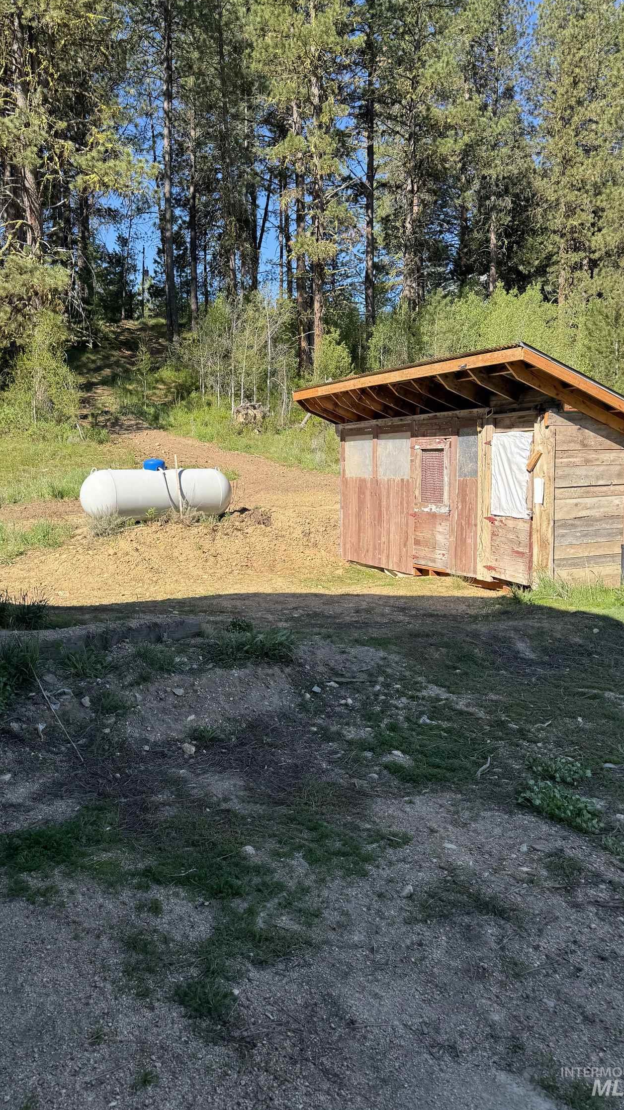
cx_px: 246
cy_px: 551
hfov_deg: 42.7
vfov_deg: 69.9
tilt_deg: -6.8
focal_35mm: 27
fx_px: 794
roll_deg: +1.4
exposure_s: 1/1678
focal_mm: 6.76
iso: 80
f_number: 1.78
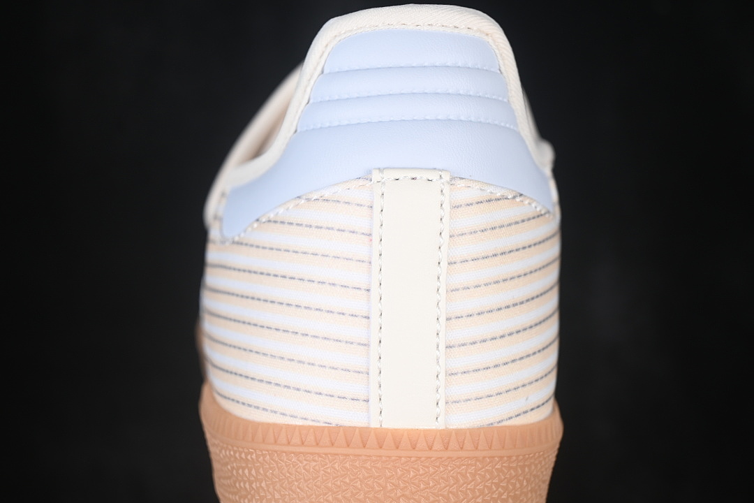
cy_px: 252
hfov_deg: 27.0
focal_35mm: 75
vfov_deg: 18.2
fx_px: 1571
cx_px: 377
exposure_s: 1/80
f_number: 7.1
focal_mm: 50
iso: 160
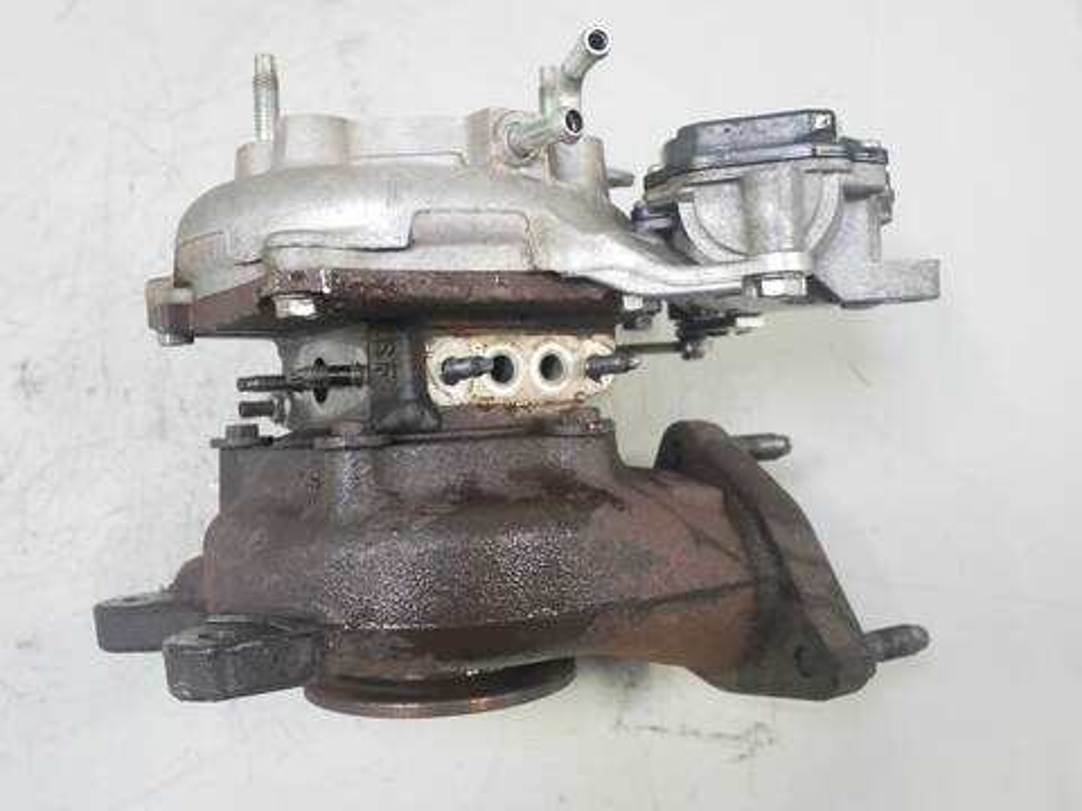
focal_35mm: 34
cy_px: 406
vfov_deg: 41.8
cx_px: 541
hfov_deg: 54.0
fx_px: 1063
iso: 3200
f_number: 4.1
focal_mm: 17
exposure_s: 1/50
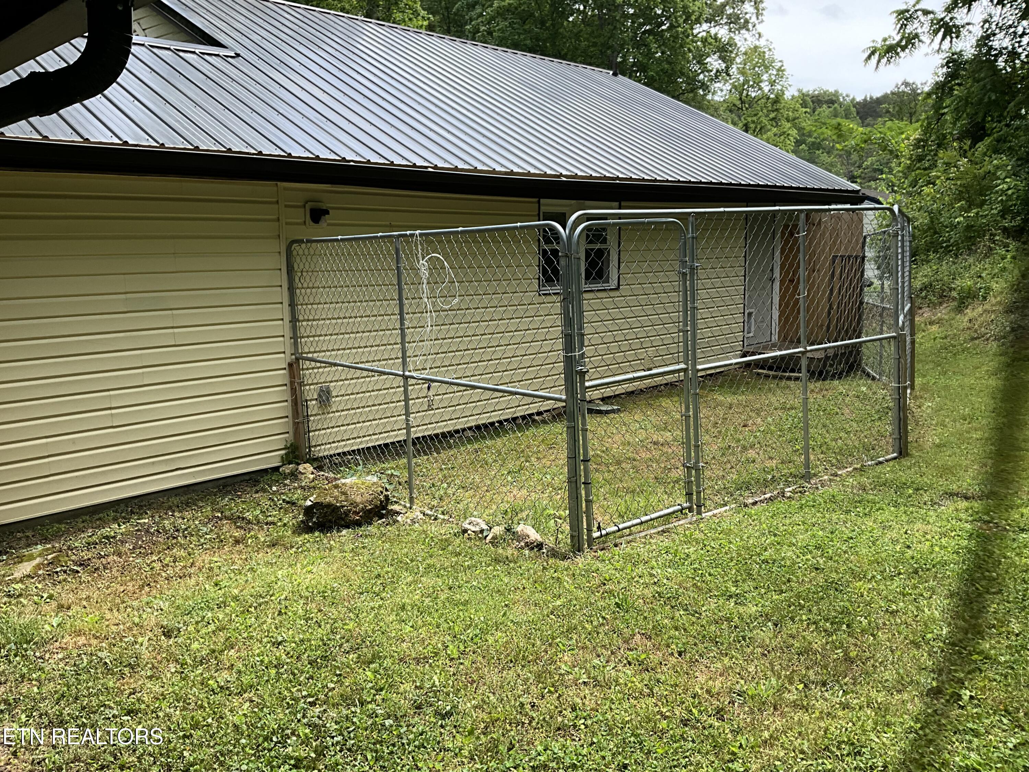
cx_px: 514
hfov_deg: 61.7
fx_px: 862
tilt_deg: -10.0
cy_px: 386
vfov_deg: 48.2
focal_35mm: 29
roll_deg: +0.3
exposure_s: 1/556
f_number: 1.8
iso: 25
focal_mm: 3
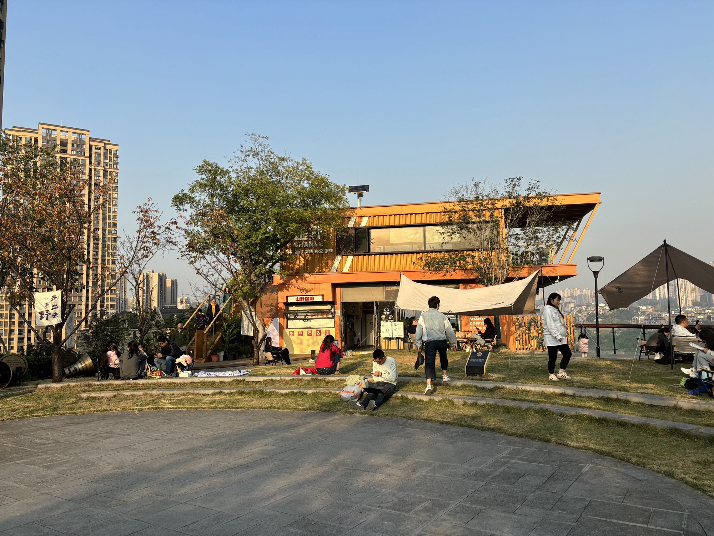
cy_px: 268
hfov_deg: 67.3
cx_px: 357
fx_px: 537
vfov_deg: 53.1
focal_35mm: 26
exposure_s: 1/1499
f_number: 1.6
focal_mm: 5.96
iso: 50
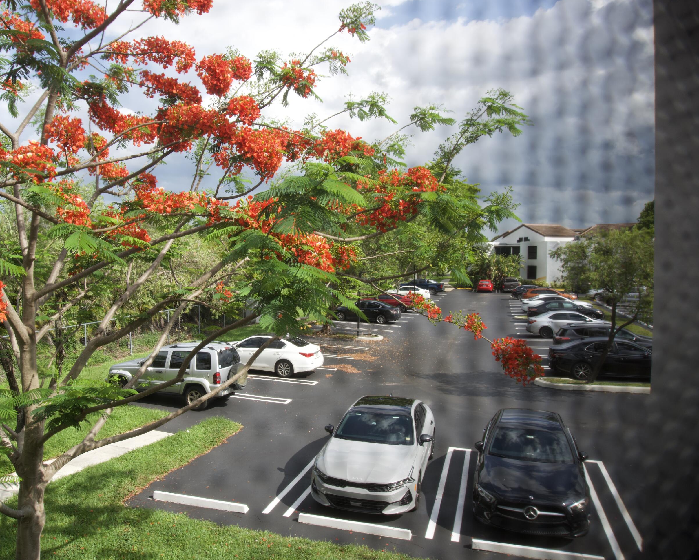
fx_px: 579
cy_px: 278
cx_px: 282
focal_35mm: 28
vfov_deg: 51.5
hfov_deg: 61.7
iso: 100
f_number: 6.3
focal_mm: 16
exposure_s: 1/100
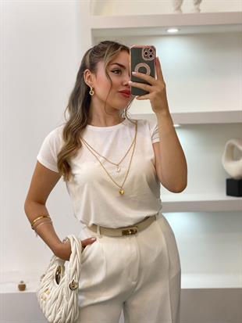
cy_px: 162
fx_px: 484
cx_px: 121
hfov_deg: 28.0
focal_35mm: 52
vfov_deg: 36.8
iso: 64
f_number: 2
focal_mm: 6
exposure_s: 1/100
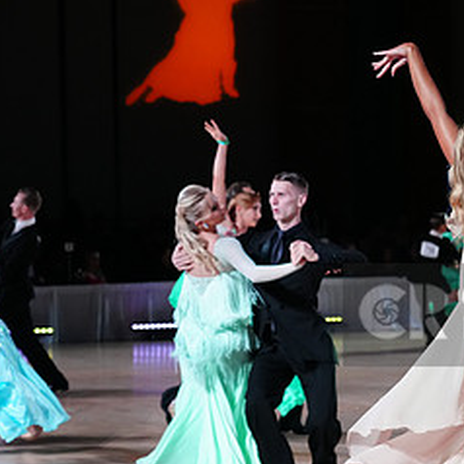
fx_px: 2108
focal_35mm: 139
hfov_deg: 12.3
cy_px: 315
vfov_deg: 12.5
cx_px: 556
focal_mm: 67
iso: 3200
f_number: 4
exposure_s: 1/400
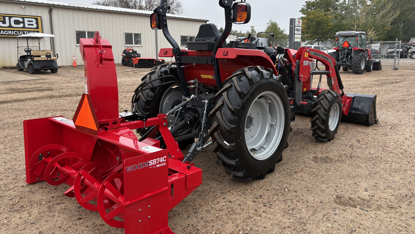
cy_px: 98
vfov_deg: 40.1
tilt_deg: -8.7
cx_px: 208
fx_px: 319
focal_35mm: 29
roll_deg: +0.8
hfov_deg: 66.1
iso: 50
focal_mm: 5.96
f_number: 1.6
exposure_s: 1/647
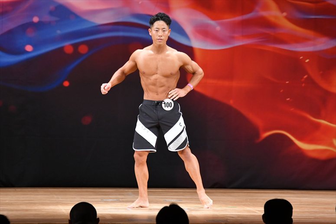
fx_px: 2379
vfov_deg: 5.4
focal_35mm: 255
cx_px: 168
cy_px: 112
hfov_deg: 8.1
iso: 3200
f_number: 5.6
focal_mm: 170
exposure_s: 1/400
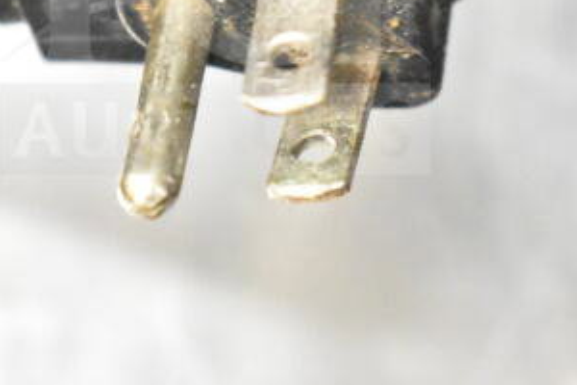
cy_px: 22
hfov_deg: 12.2
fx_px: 2693
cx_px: 213
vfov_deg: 8.1
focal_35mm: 168
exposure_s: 1/80
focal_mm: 55
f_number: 5.6
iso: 25600
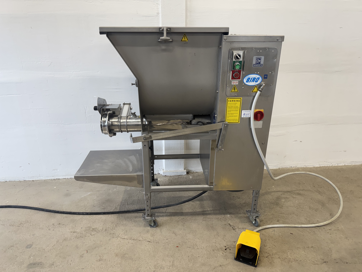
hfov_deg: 71.6
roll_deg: +0.1
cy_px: 136
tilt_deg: -21.6
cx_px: 181
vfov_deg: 56.8
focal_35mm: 24
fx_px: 251
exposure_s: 1/100
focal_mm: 6.76
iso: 125
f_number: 1.78
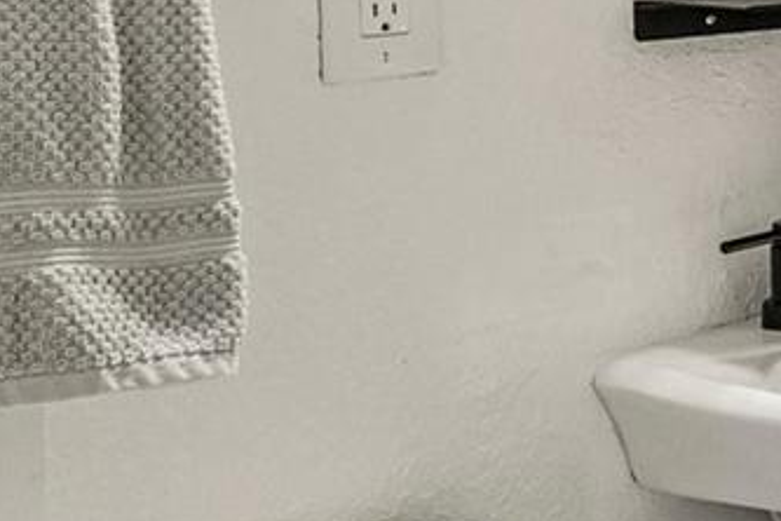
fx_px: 1562
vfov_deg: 18.3
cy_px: -38
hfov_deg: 20.0
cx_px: 1421
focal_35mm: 72
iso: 800
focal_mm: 10
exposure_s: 1/30
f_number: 8
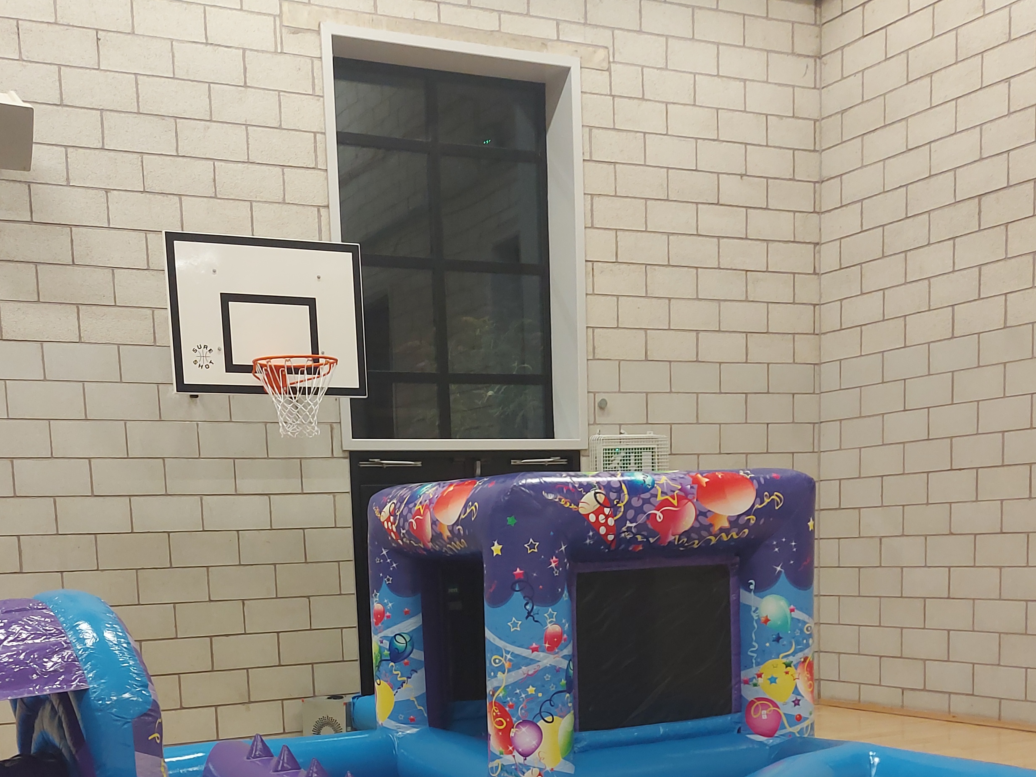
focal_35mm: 45
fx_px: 1347
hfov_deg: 42.0
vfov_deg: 30.7
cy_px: 699
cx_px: 477
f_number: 1.8
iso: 160
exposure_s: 1/60
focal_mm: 5.23
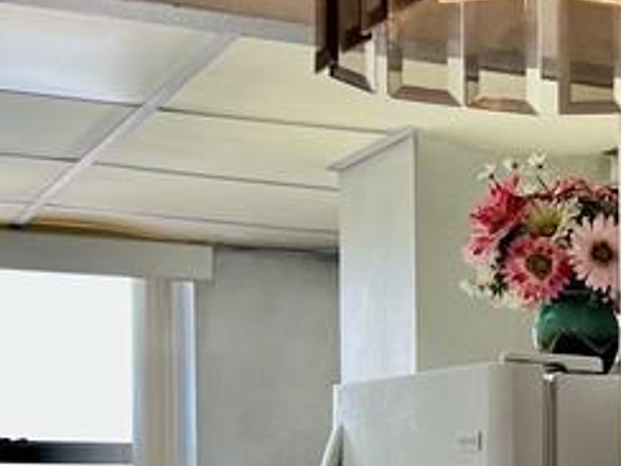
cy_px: 573
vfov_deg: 13.2
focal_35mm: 109
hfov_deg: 14.9
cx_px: 1222
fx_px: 1955
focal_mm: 5.7
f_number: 1.5
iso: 40
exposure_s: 1/259
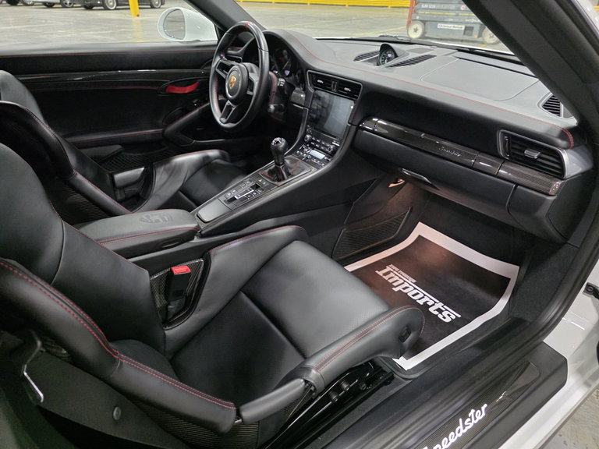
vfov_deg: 58.9
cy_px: 224
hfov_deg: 73.9
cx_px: 300
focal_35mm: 23
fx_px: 398
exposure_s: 1/120
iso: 2000
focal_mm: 6.3
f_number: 1.7
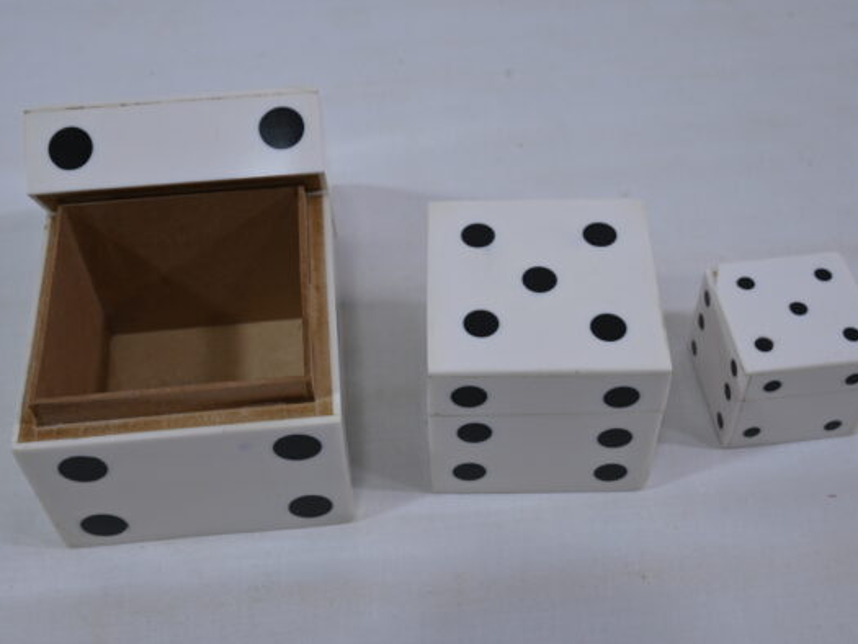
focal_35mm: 45
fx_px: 1116
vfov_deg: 32.2
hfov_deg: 42.1
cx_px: 425
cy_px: 323
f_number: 9
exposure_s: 1/125
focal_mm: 41
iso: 500
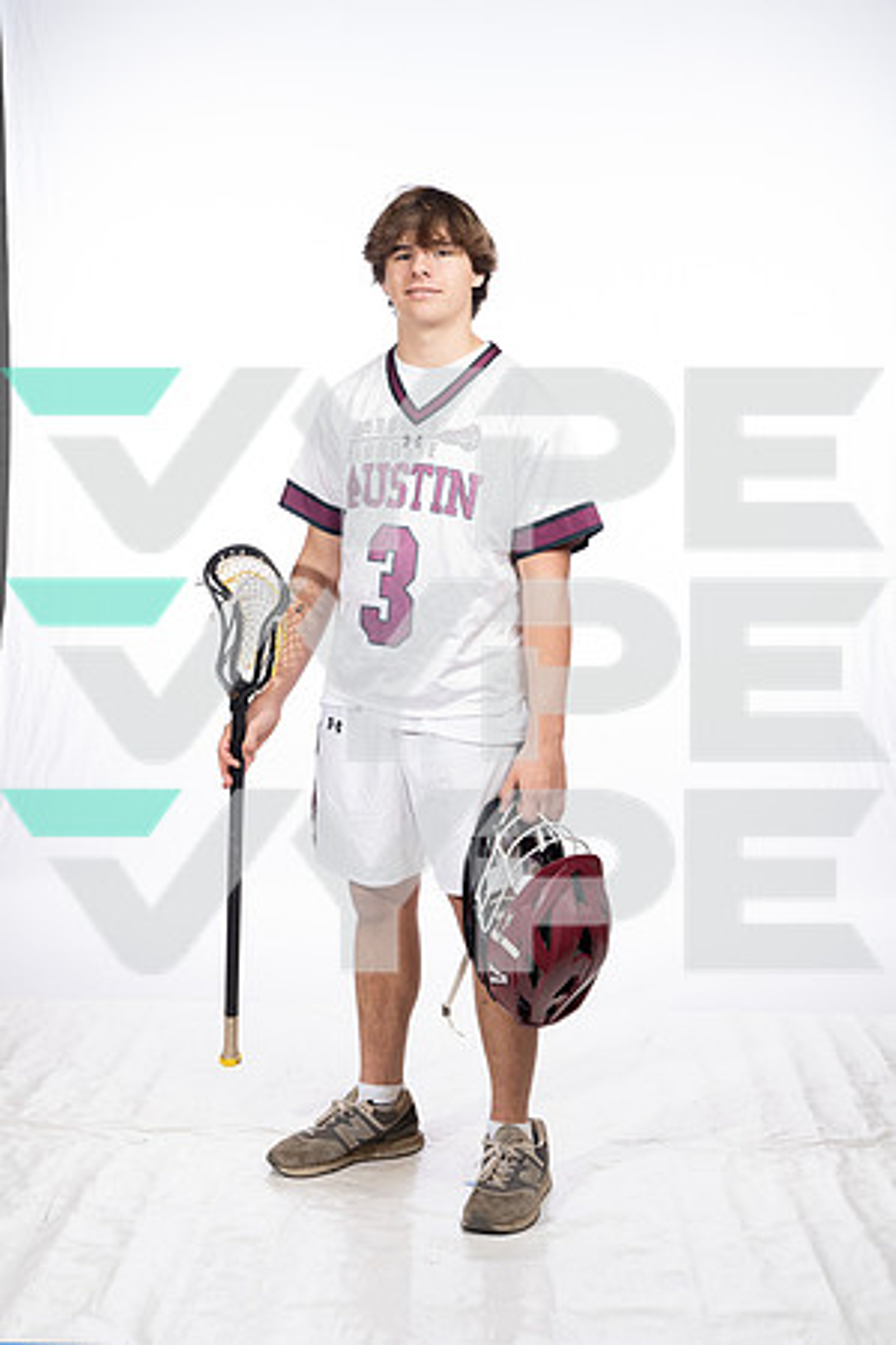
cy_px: 672
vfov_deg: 39.6
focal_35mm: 50
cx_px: 448
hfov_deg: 27.0
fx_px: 1867
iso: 640
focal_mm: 50
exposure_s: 1/250
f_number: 7.1
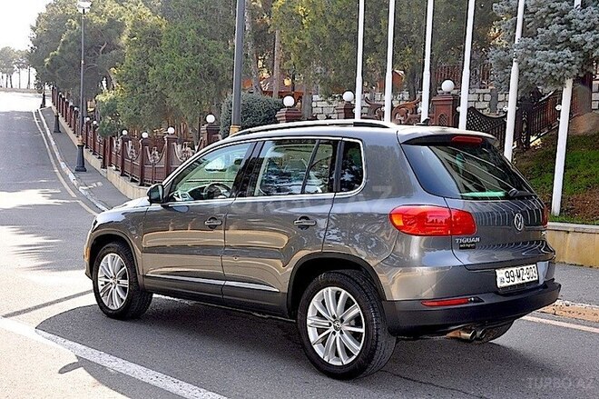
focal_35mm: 45
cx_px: 300
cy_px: 200
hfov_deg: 43.6
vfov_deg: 29.8
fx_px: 748
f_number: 10
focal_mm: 30
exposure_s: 1/200
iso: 640
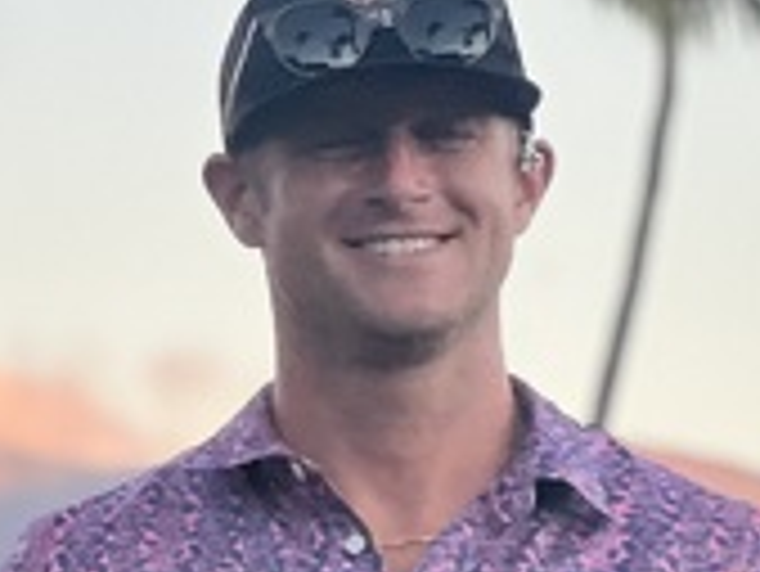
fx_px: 6987
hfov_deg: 6.1
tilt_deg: +6.9
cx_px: -531
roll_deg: -0.3
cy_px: 597
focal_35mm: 318
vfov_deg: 4.7
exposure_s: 1/121
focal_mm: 9
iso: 100
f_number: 2.8
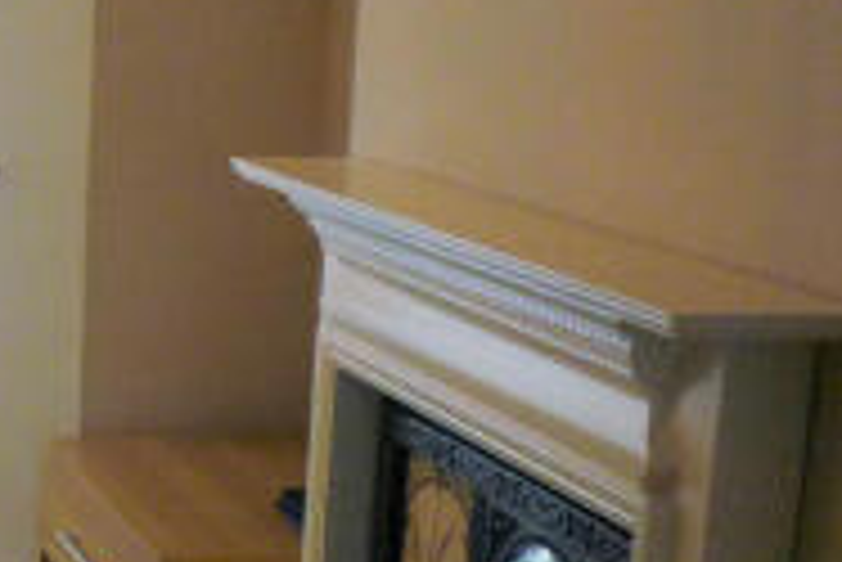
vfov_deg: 14.6
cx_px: -439
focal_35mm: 94
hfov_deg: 18.9
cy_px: 344
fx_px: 2200
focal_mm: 5.2
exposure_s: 1/30
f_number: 3.3
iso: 125
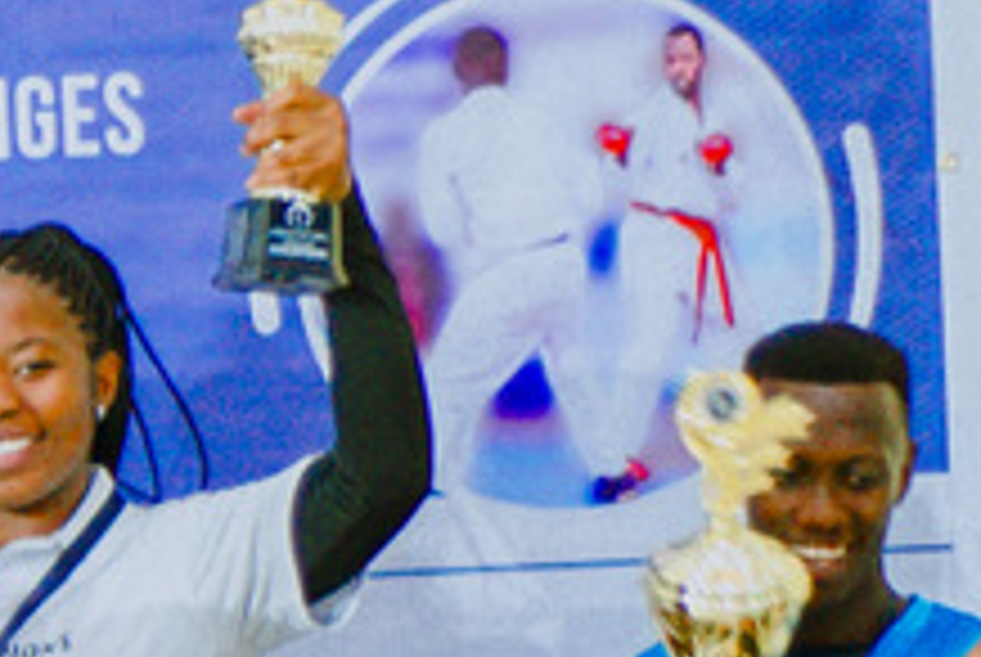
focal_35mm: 275
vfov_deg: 5.0
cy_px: 988
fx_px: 7504
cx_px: -1102
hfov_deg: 7.2
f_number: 1.8
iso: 800
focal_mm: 50
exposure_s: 1/40
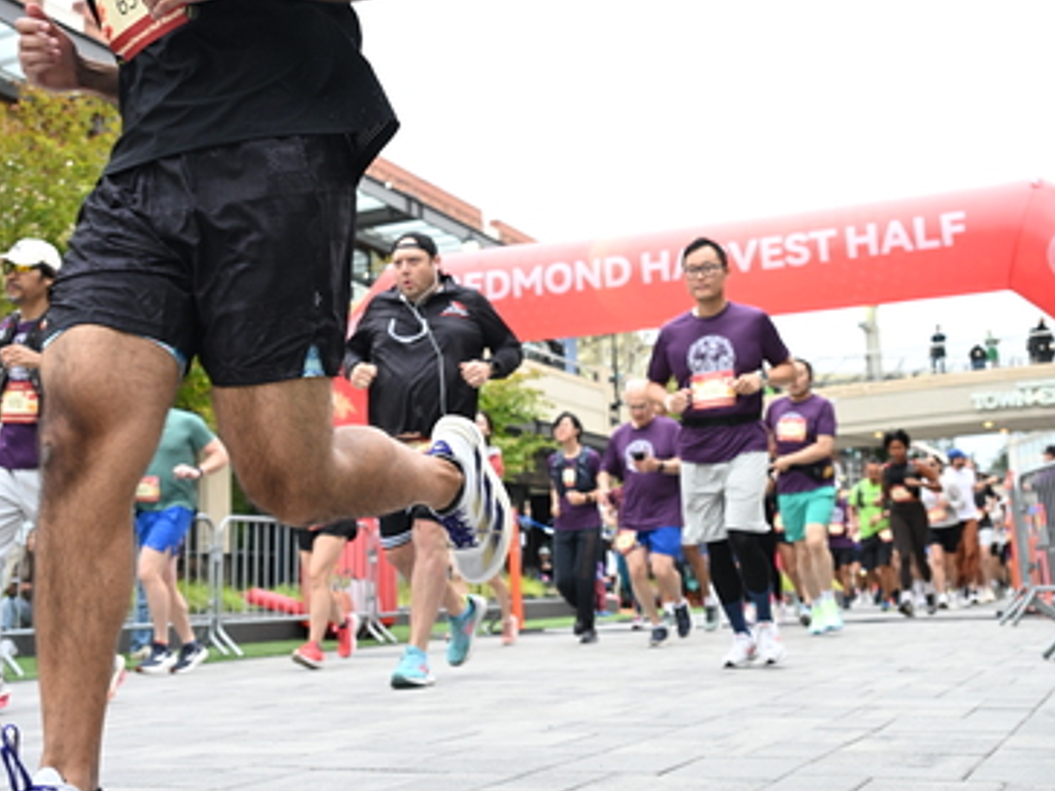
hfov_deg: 42.1
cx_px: 529
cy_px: 310
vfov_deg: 32.1
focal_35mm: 45
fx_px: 1371
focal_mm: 31
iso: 2000
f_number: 4
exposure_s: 1/640
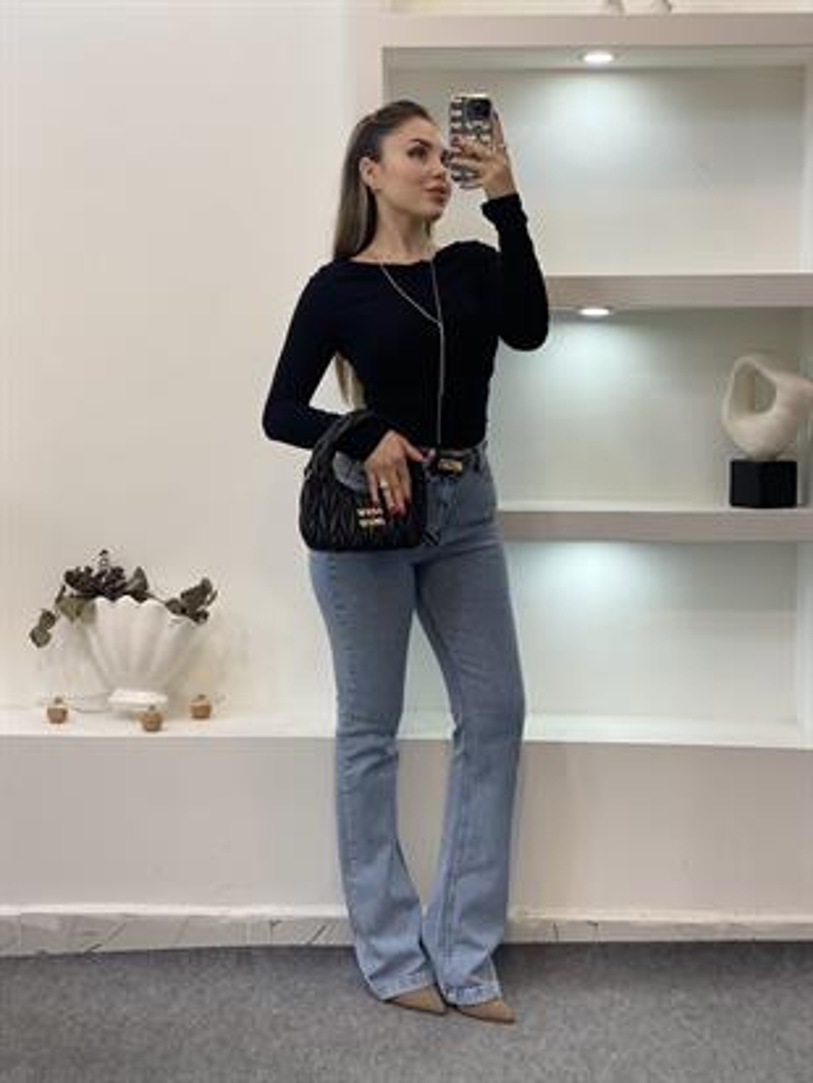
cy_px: 542
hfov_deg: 28.0
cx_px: 406
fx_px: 1628
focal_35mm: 52
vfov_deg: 36.8
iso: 80
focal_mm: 6
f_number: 2
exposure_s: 1/100
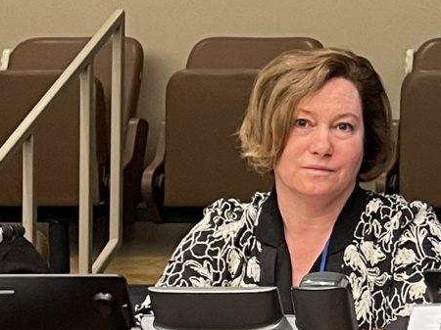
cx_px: 744
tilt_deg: -0.2
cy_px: 105
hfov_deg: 12.4
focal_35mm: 148
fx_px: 1884
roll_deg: +0.2
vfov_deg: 10.0
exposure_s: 1/60
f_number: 1.6
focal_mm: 4.2
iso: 200
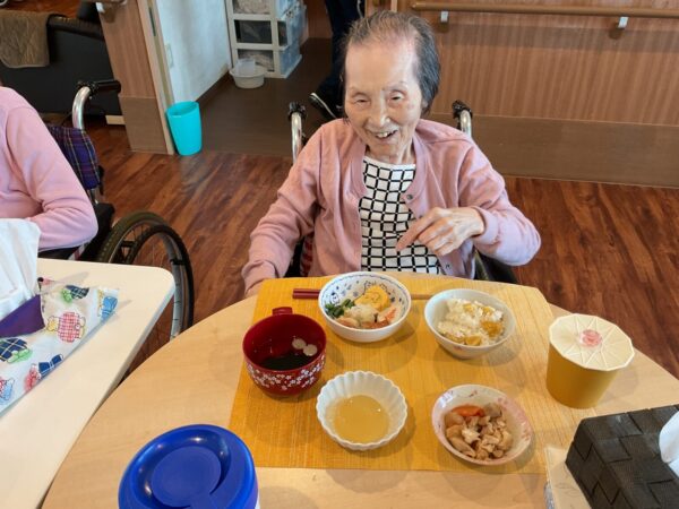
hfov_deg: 61.7
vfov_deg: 48.2
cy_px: 254
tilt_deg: -34.2
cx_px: 340
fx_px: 569
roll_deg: +0.6
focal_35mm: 29
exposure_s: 1/50
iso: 50
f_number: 1.8
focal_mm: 3
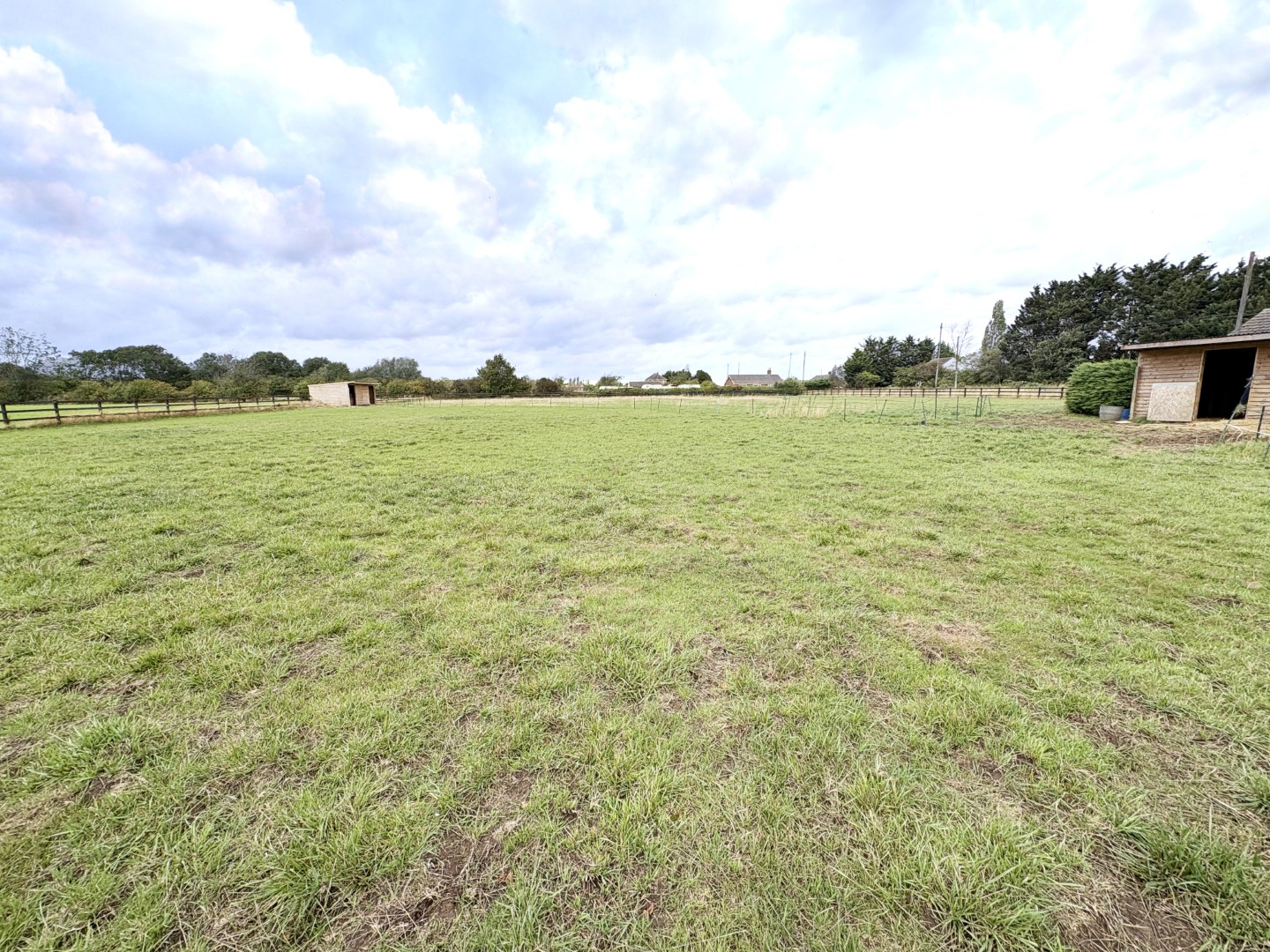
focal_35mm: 14
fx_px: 514
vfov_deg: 85.7
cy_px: 476
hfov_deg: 102.1
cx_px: 635
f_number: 2.2
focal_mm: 2.22
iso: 40
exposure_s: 1/1299
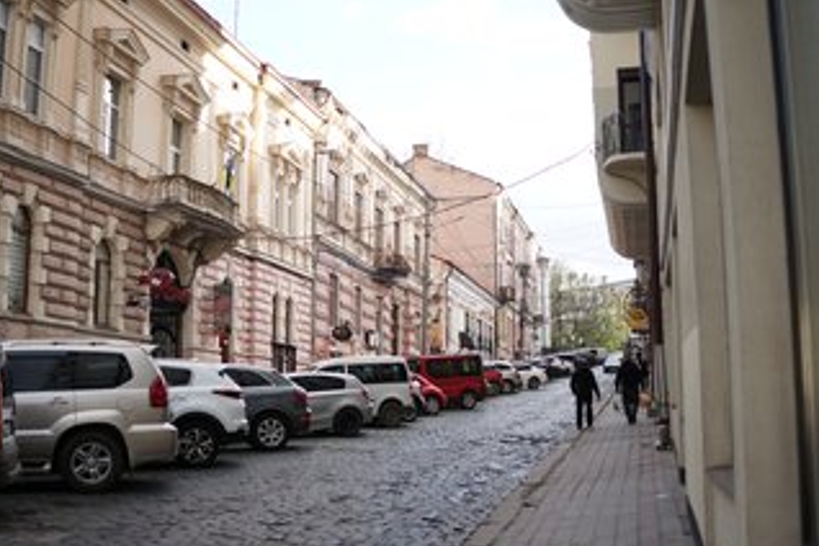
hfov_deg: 44.4
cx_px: 363
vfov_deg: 30.5
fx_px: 1001
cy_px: 260
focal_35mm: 44
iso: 160
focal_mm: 35
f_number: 1.4
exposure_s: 1/1250
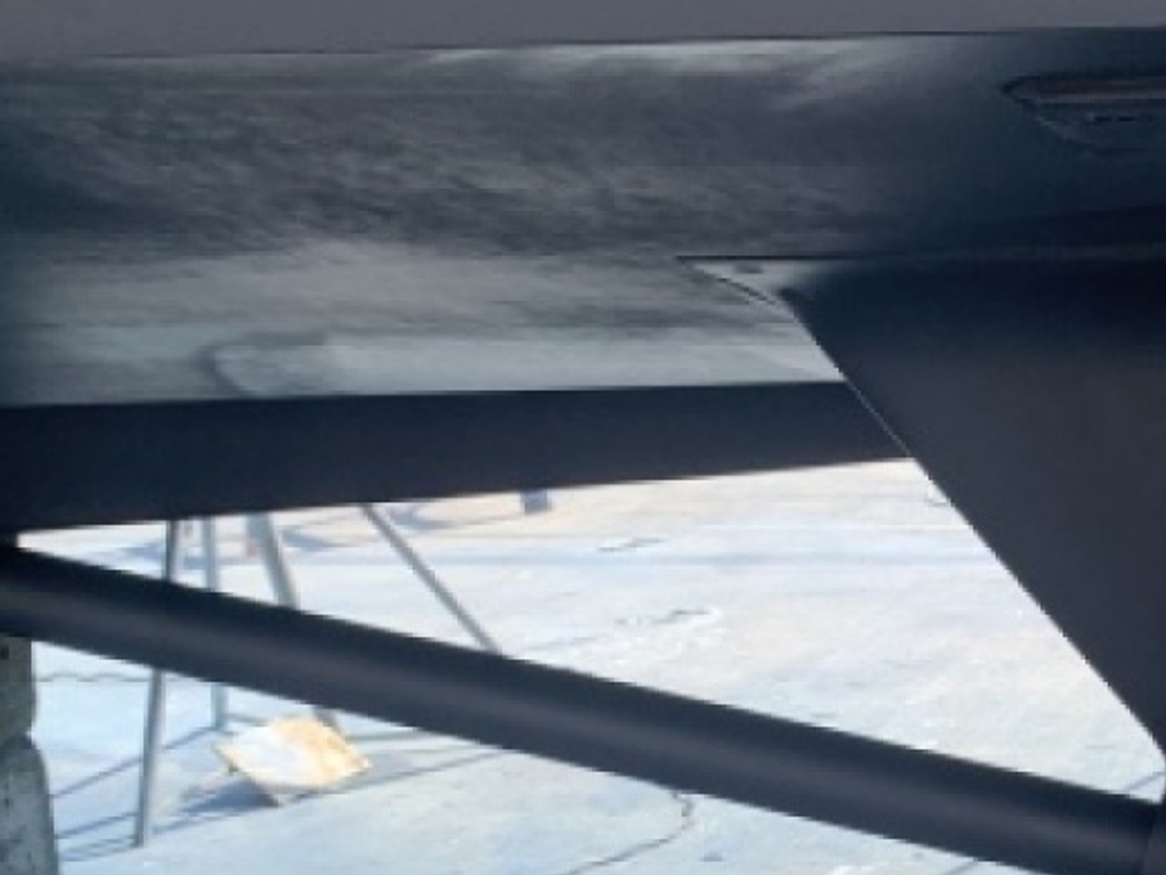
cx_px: 1040
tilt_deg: -14.6
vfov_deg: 18.2
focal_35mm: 80
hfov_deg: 23.8
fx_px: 2695
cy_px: 727
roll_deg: +2.4
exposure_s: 1/692
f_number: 1.8
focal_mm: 4.25
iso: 25
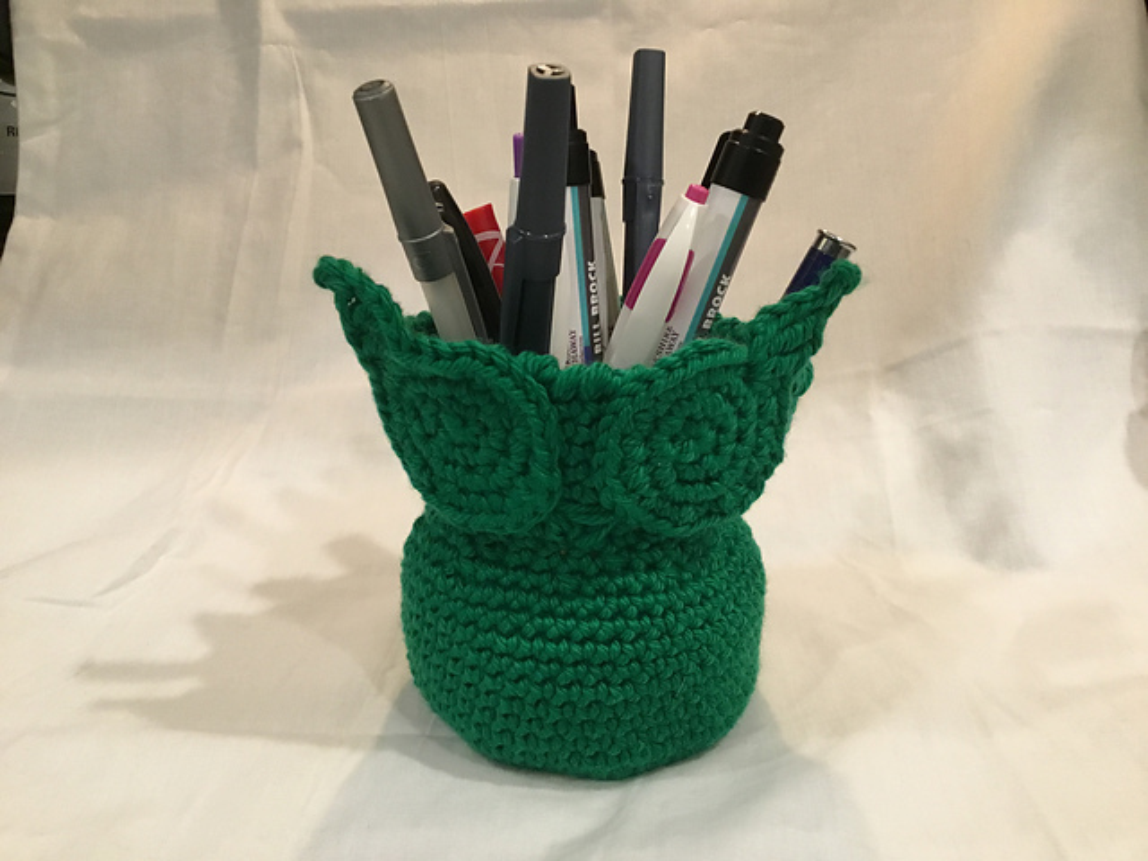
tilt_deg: -20.7
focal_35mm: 31
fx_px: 1028
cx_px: 574
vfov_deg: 45.4
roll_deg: -0.1
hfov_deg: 58.4
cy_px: 430
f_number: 2.4
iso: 125
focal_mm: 3.3
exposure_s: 1/30
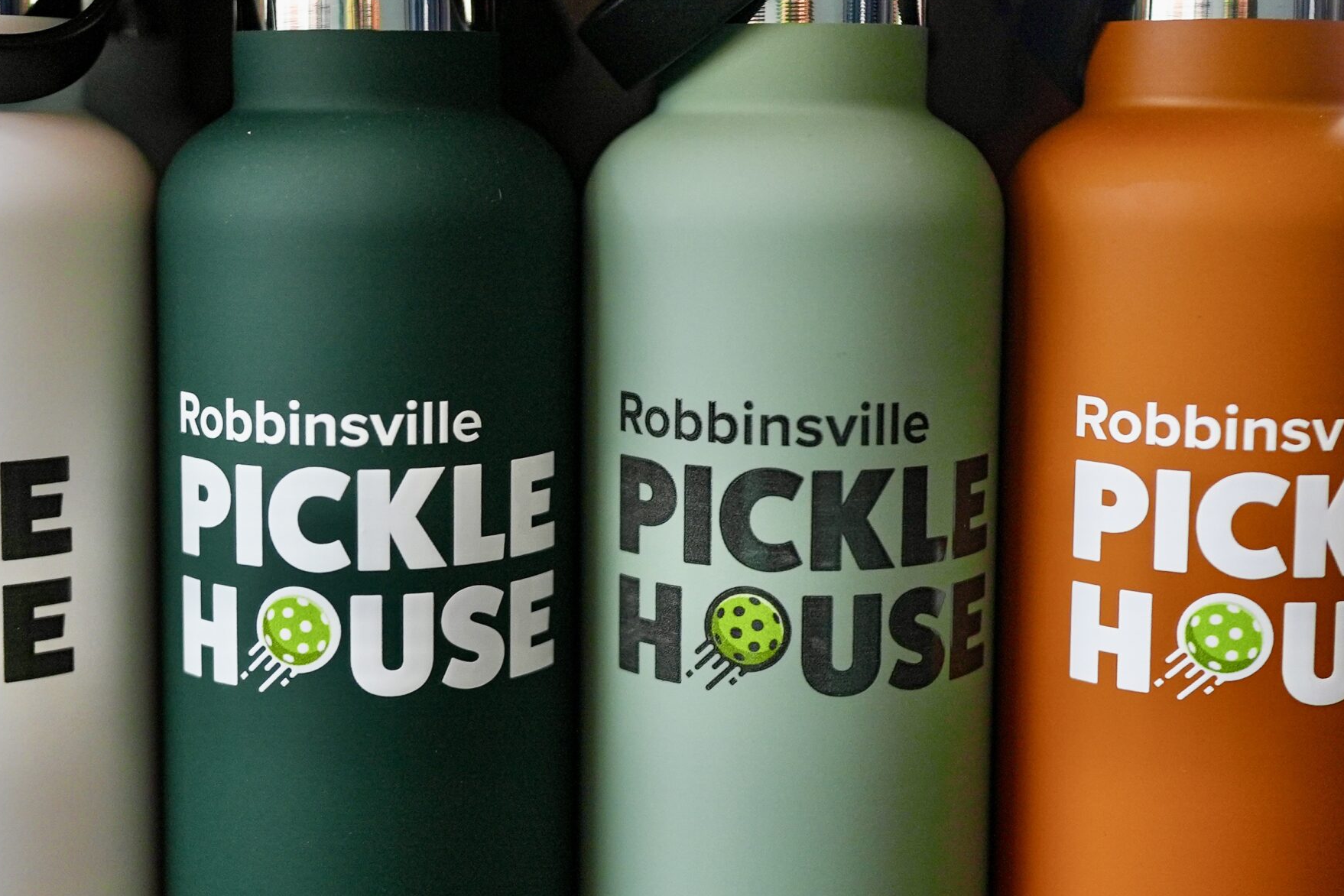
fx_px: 1904
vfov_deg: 26.4
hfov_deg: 38.7
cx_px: 529
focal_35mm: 51
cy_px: 328
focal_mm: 35
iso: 1250
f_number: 2.2
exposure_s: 1/60
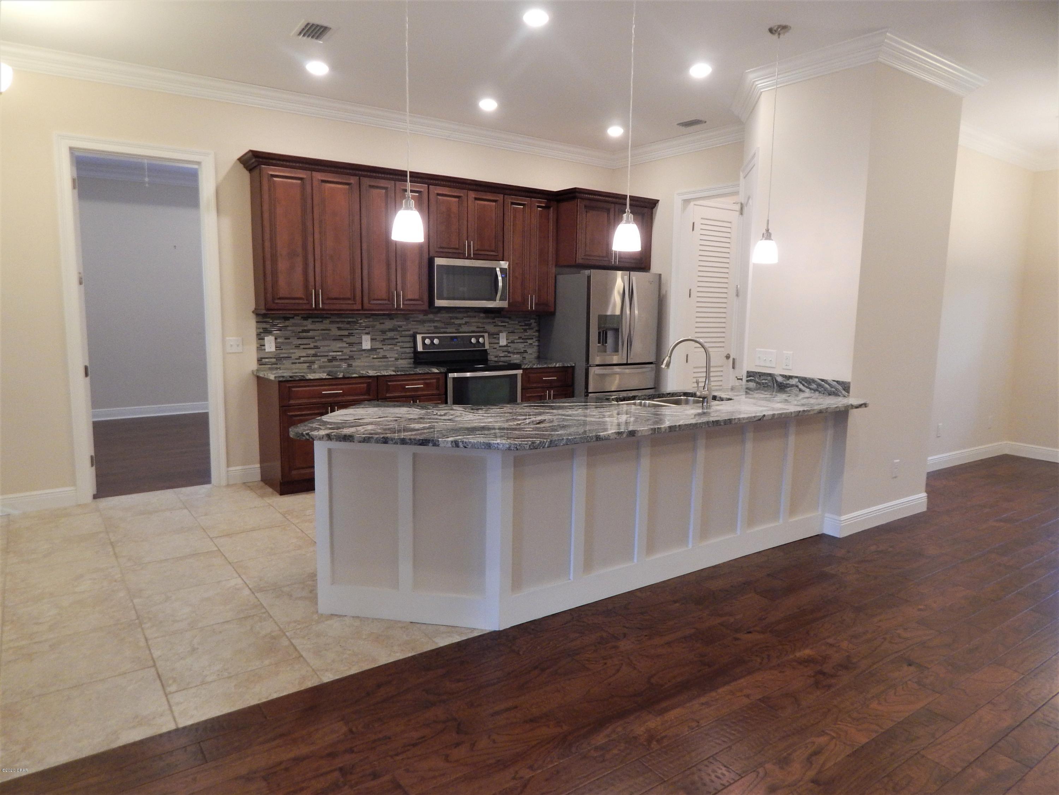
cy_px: 398
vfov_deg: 61.1
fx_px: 673
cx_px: 530
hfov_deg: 76.4
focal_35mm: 22
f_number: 3
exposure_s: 1/30
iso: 250
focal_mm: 4
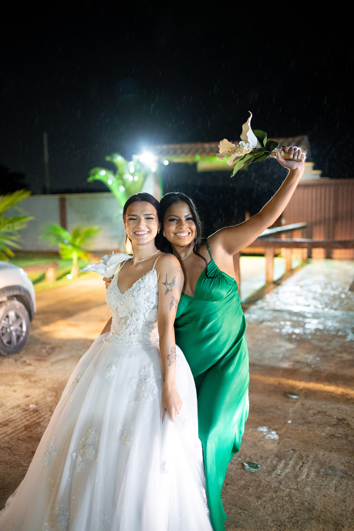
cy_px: 266
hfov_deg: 37.9
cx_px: 177
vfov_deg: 54.4
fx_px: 516
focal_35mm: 35
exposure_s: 1/200
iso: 4000
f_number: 1.8
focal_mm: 35
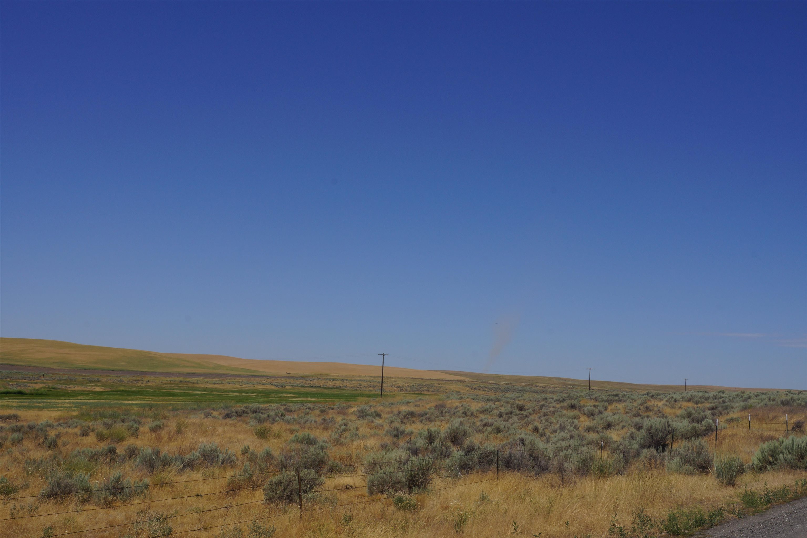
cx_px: 404
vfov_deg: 31.9
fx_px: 941
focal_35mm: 42
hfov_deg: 46.4
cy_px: 269
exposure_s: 1/160
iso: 100
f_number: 18
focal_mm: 28
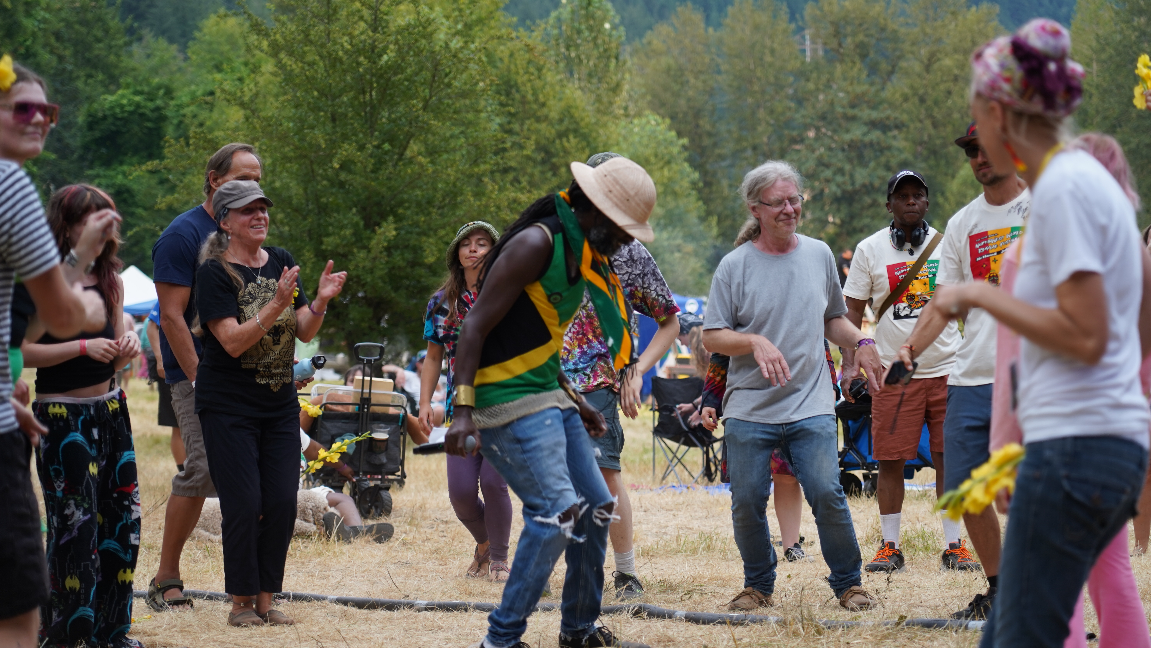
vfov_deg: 10.9
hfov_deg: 19.3
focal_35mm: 111
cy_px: 384
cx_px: 578
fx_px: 3388
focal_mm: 105
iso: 250
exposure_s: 1/160
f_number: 4
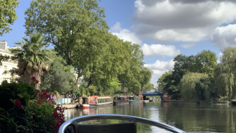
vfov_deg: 24.4
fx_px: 307
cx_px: 102
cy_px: 78
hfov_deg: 42.0
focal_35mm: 49
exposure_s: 1/578
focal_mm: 2.87
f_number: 2.2
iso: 16
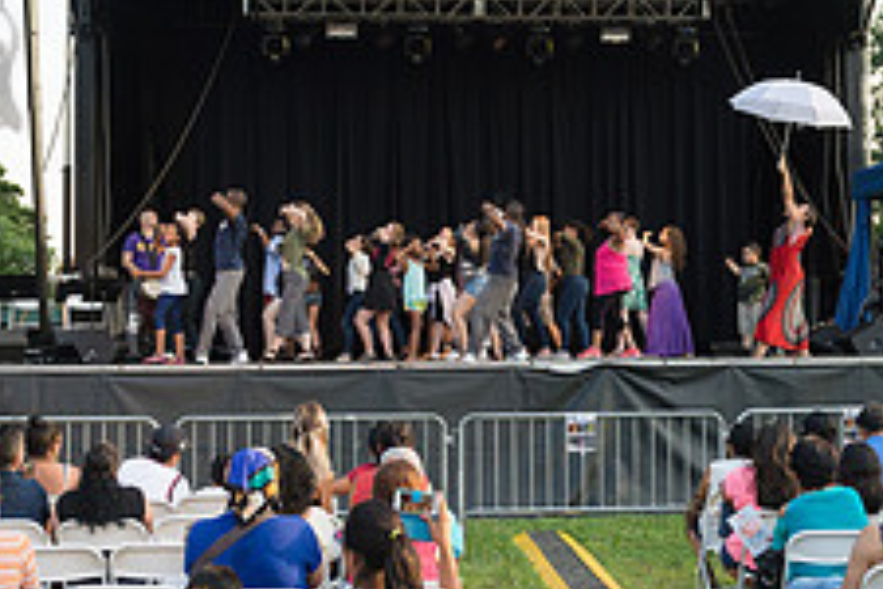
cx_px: 502
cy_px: 253
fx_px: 1521
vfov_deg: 21.9
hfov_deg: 32.3
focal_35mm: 62
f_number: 4.5
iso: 400
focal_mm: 24
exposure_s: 1/400
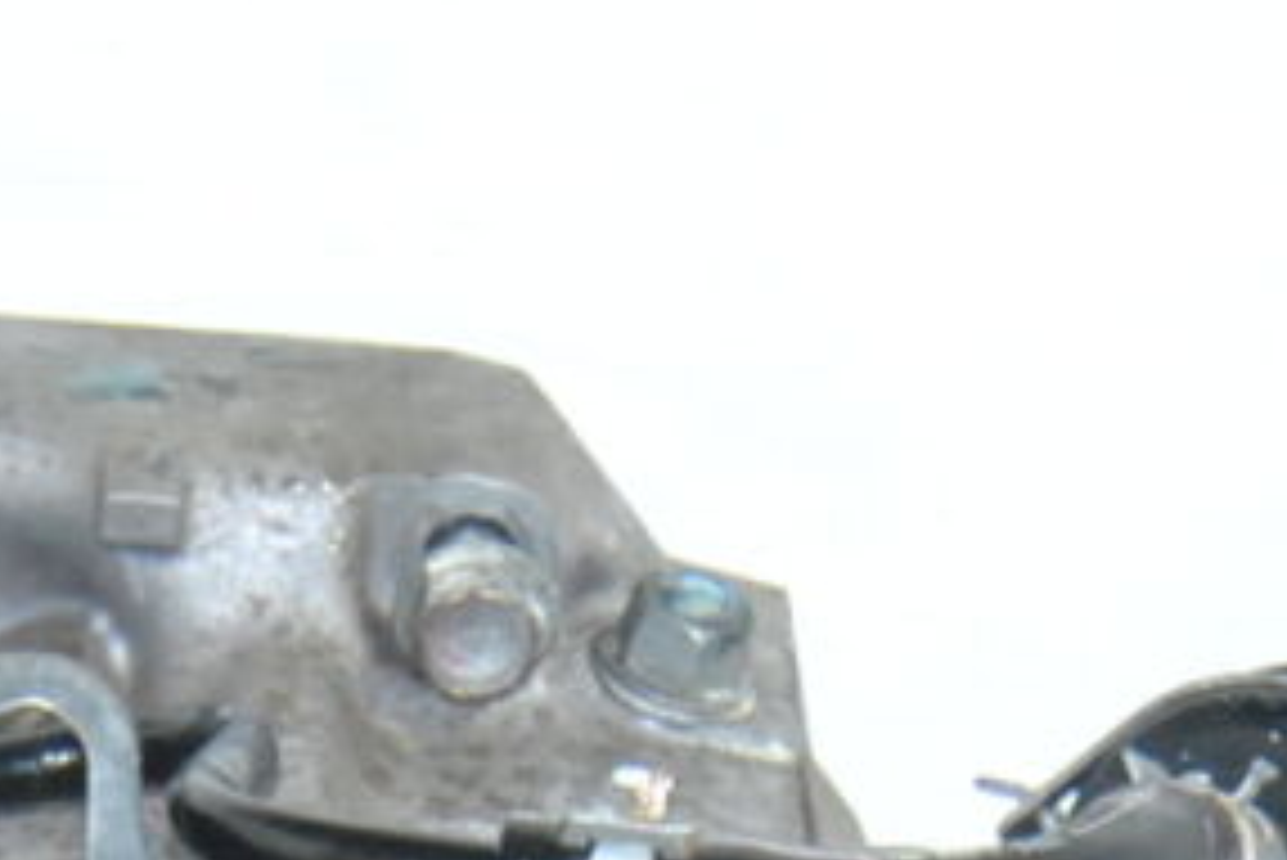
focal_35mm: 269
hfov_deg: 7.6
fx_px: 9621
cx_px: 108
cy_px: 2055
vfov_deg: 5.0
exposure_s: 1/60
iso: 800
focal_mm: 32
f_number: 5
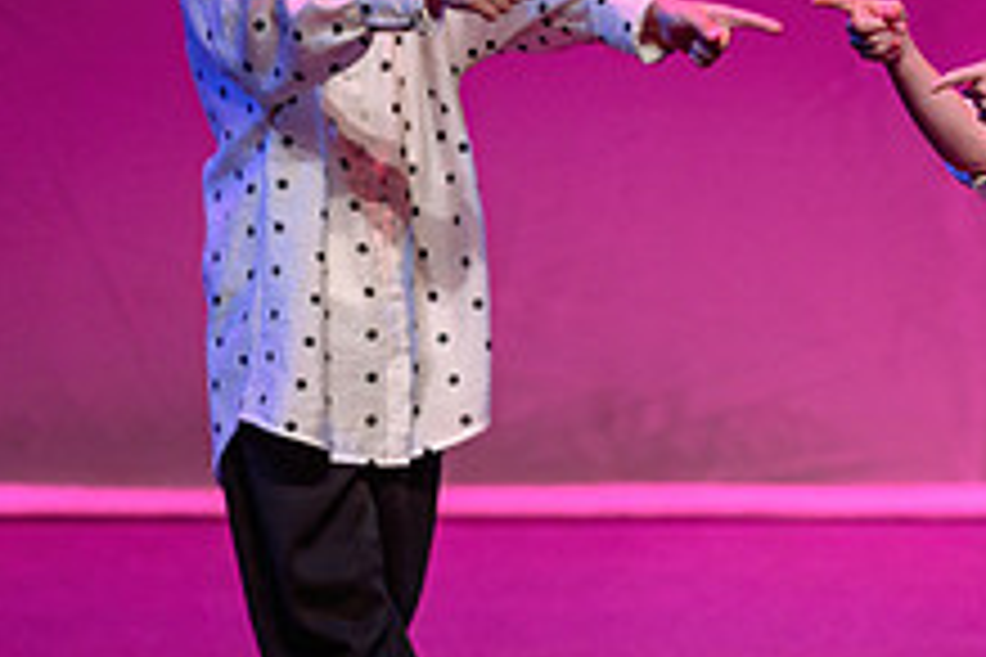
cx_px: 1003
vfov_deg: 2.2
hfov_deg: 3.3
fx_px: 16870
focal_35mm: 616
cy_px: 519
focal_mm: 200
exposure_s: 1/500
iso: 1250
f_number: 2.8
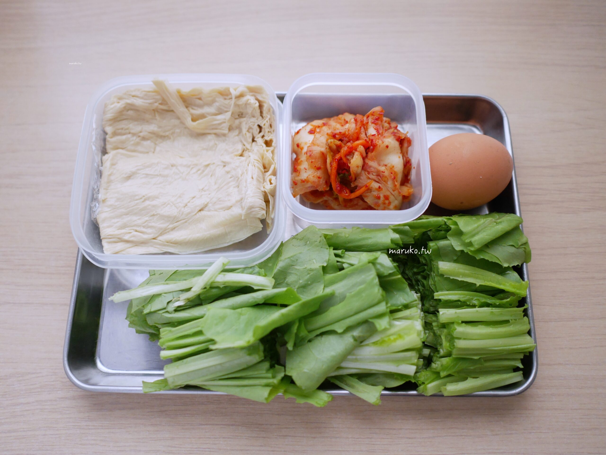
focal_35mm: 30
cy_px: 228
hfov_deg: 59.9
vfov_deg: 46.8
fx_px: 525
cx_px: 303
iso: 1000
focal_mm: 15
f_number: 1.8
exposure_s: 1/60
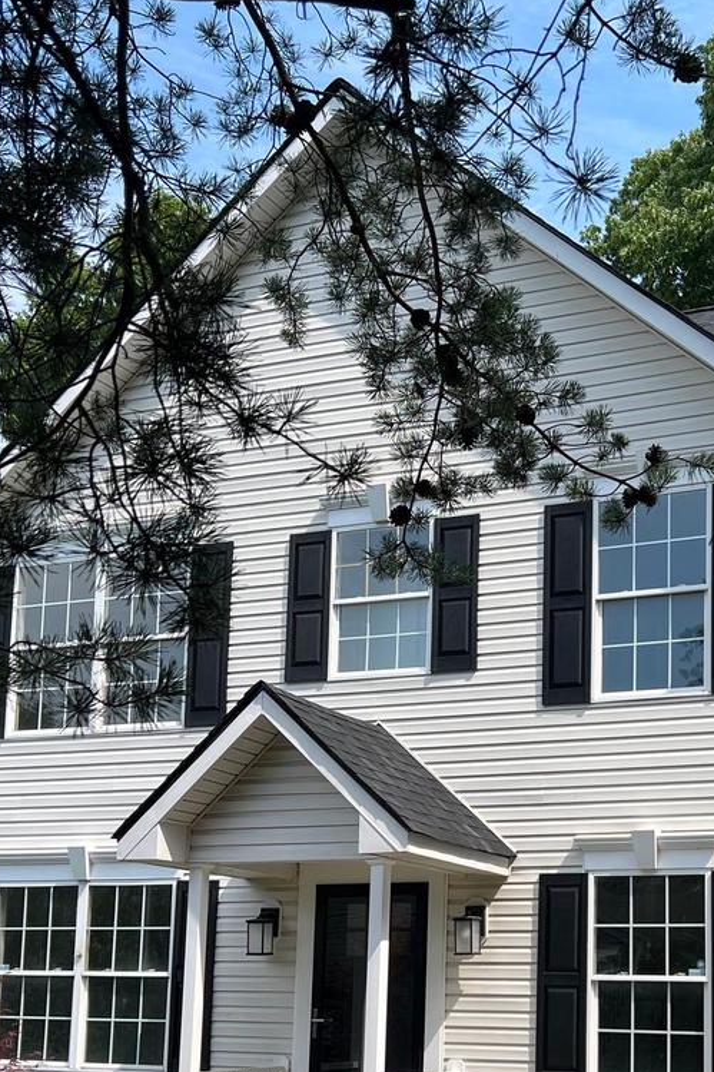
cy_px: 764
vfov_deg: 37.5
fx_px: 1548
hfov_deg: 25.6
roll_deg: -0.6
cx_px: 559
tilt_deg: +9.2
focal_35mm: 52
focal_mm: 5.7
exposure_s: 1/2632
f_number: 1.5
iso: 50
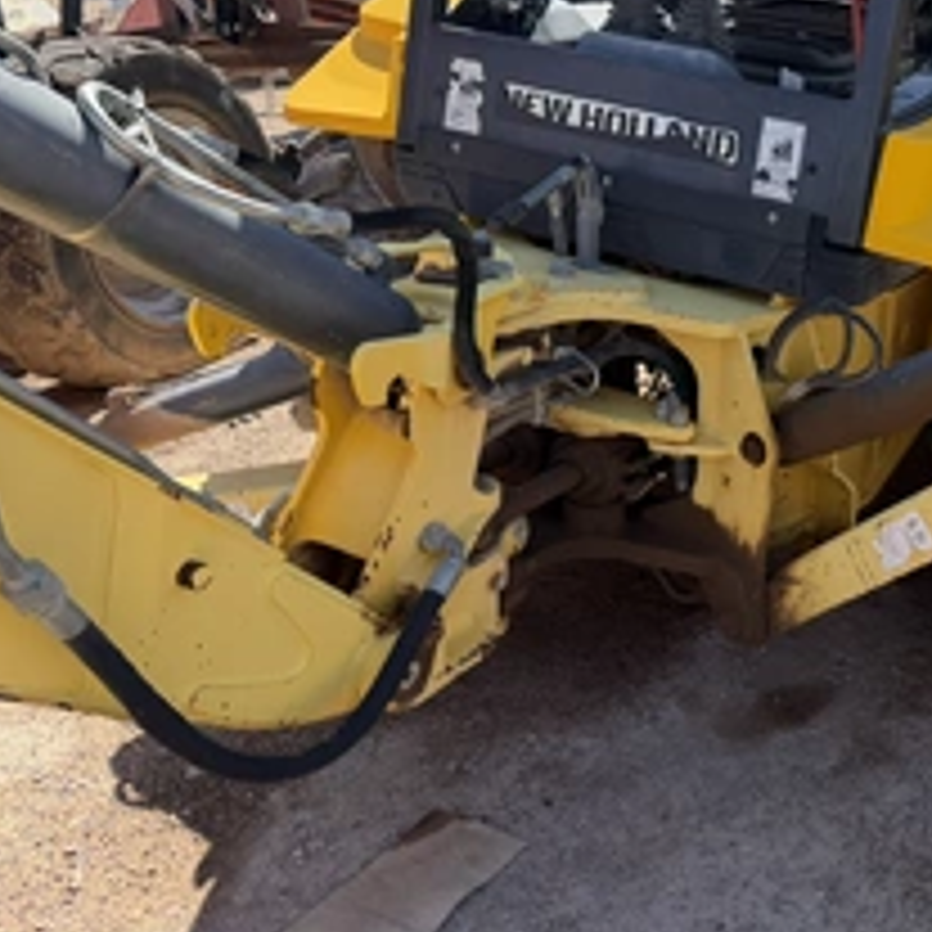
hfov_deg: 37.8
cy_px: 351
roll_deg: -1.8
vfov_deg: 40.6
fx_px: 1249
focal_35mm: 41
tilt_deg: -16.0
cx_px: 864
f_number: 1.78
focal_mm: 6.76
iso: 100
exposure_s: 1/2445
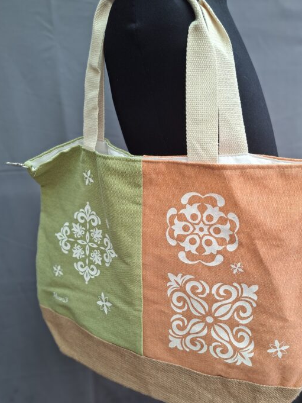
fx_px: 314
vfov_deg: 65.3
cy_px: 214
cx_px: 170
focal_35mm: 27
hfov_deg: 51.2
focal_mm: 5.54
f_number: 1.8
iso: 125
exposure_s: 1/100
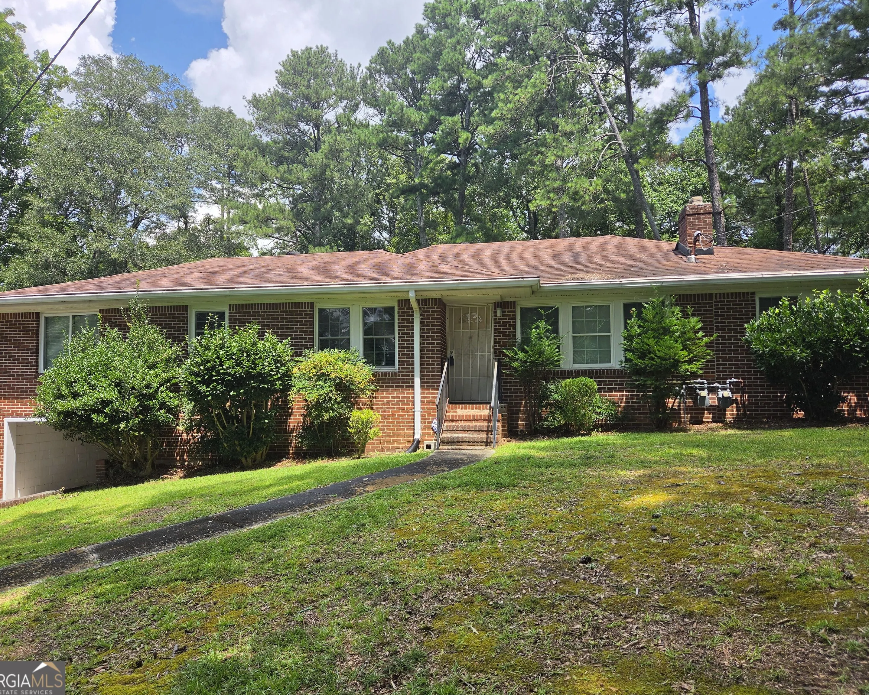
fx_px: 617
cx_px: 425
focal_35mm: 24
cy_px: 348
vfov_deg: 58.8
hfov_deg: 70.3
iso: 80
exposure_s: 1/3177
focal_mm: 5.4
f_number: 1.8
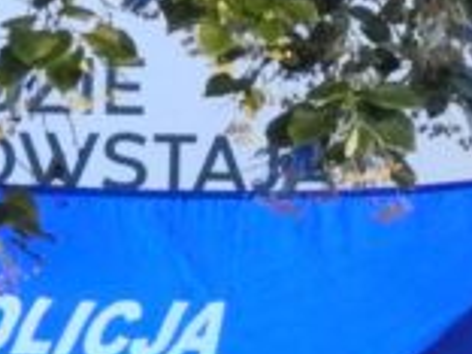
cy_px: 641
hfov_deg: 1.4
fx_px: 19199
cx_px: 1020
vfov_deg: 1.1
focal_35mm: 1408
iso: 800
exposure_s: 1/2
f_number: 4.5
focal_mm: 38.6
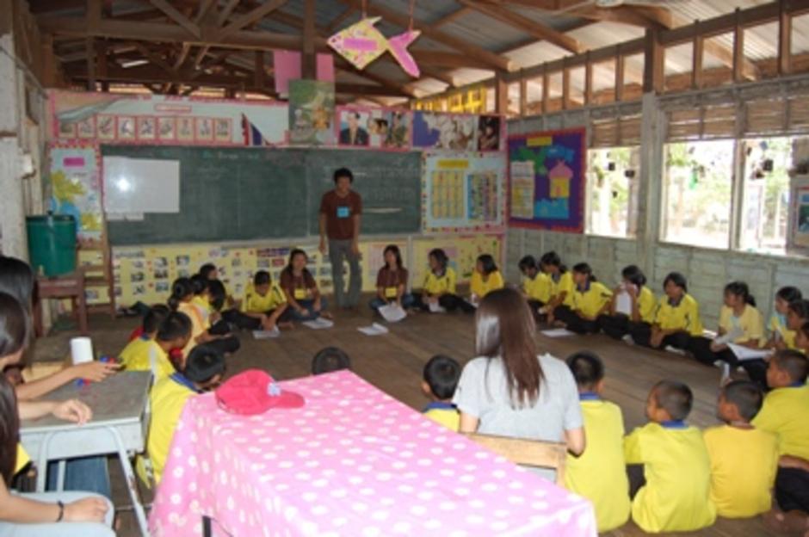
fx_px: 606
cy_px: 268
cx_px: 404
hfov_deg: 67.5
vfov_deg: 47.8
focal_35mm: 27
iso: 200
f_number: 3.5
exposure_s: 1/60
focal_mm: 18
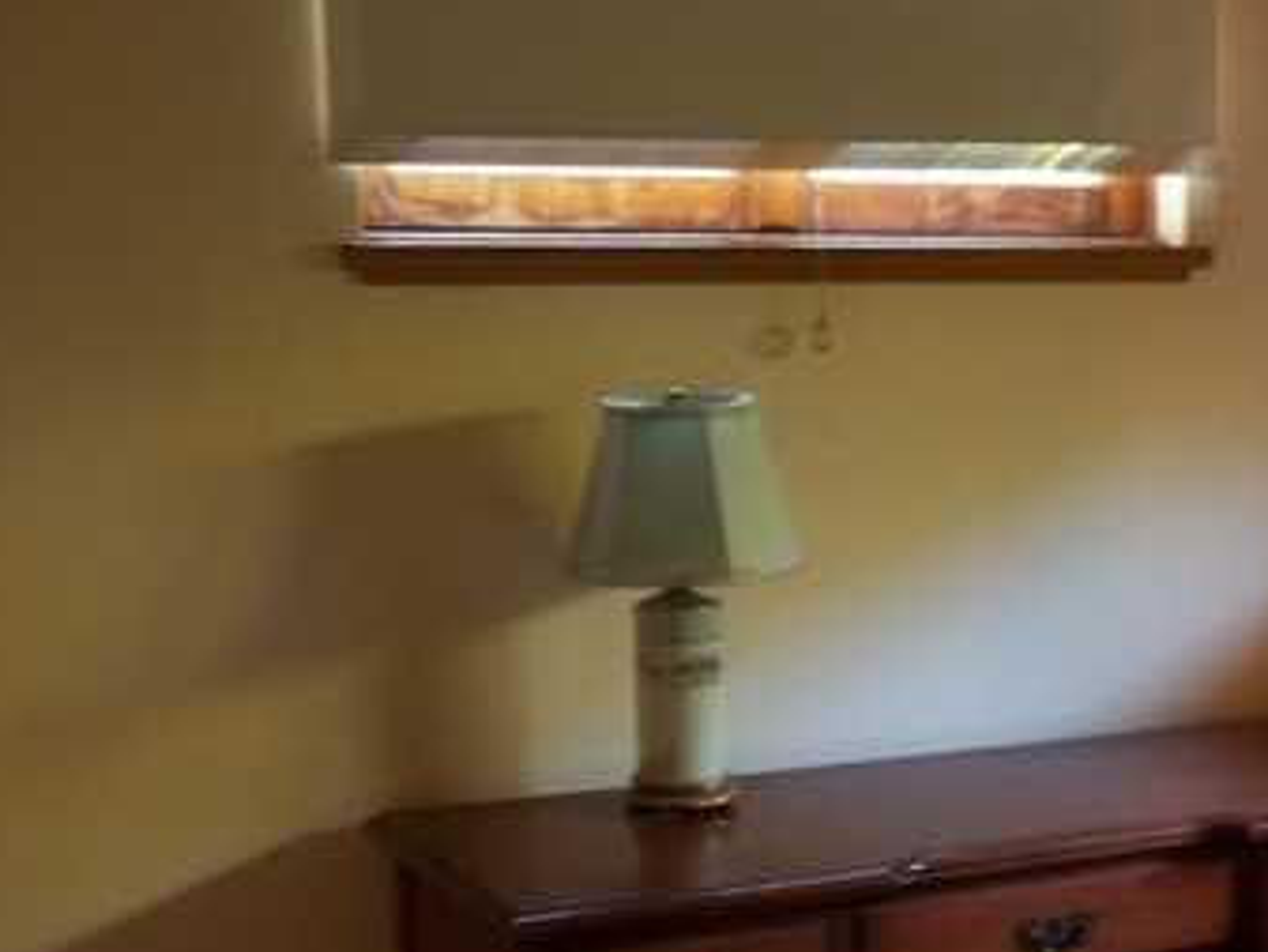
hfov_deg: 24.1
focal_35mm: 76
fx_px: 2785
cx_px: 1362
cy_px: 632
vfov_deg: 19.3
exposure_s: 1/2
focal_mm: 5.7
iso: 80
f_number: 2.9
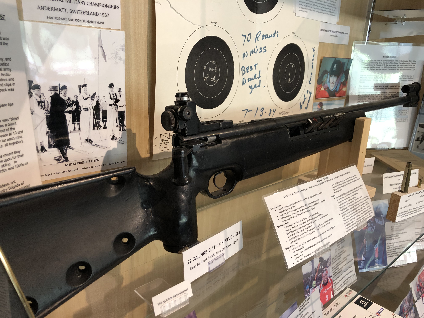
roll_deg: -2.5
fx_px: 343
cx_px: 212
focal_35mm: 28
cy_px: 159
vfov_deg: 49.7
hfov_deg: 63.4
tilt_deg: -16.8
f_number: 1.8
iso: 50
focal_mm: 4
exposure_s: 1/15
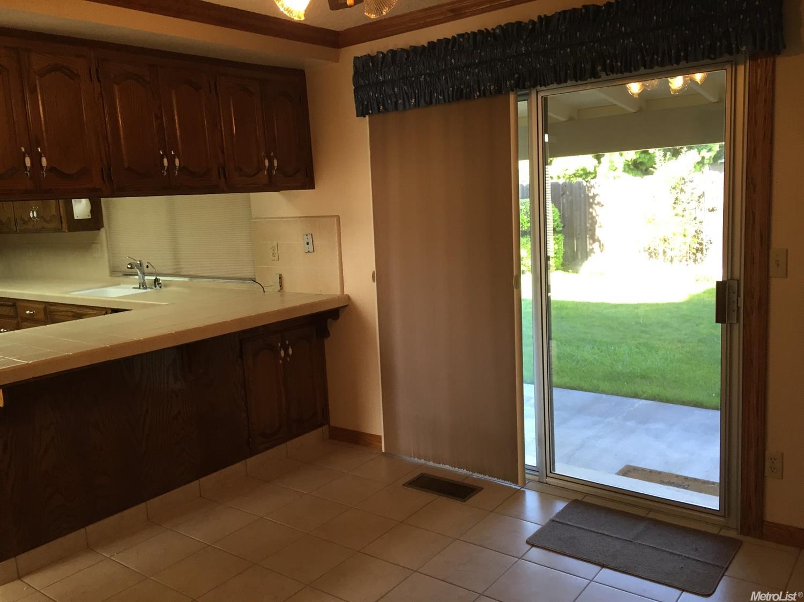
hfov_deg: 61.7
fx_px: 673
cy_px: 301
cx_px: 402
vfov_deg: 48.2
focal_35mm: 29
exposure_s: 1/30
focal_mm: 4.15
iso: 40
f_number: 2.2
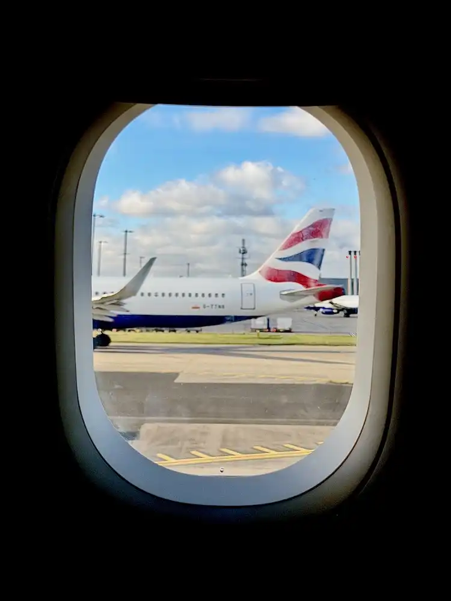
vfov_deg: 39.7
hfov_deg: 30.3
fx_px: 834
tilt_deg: +1.9
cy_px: 300
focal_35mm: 48
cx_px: 226
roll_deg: -0.1
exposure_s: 1/2146
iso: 64
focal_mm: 6.8
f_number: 1.8
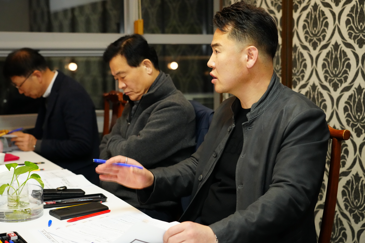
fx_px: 547
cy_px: 122
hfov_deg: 36.9
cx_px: 182
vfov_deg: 25.1
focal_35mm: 54
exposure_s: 1/125
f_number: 4
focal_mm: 54
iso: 8000
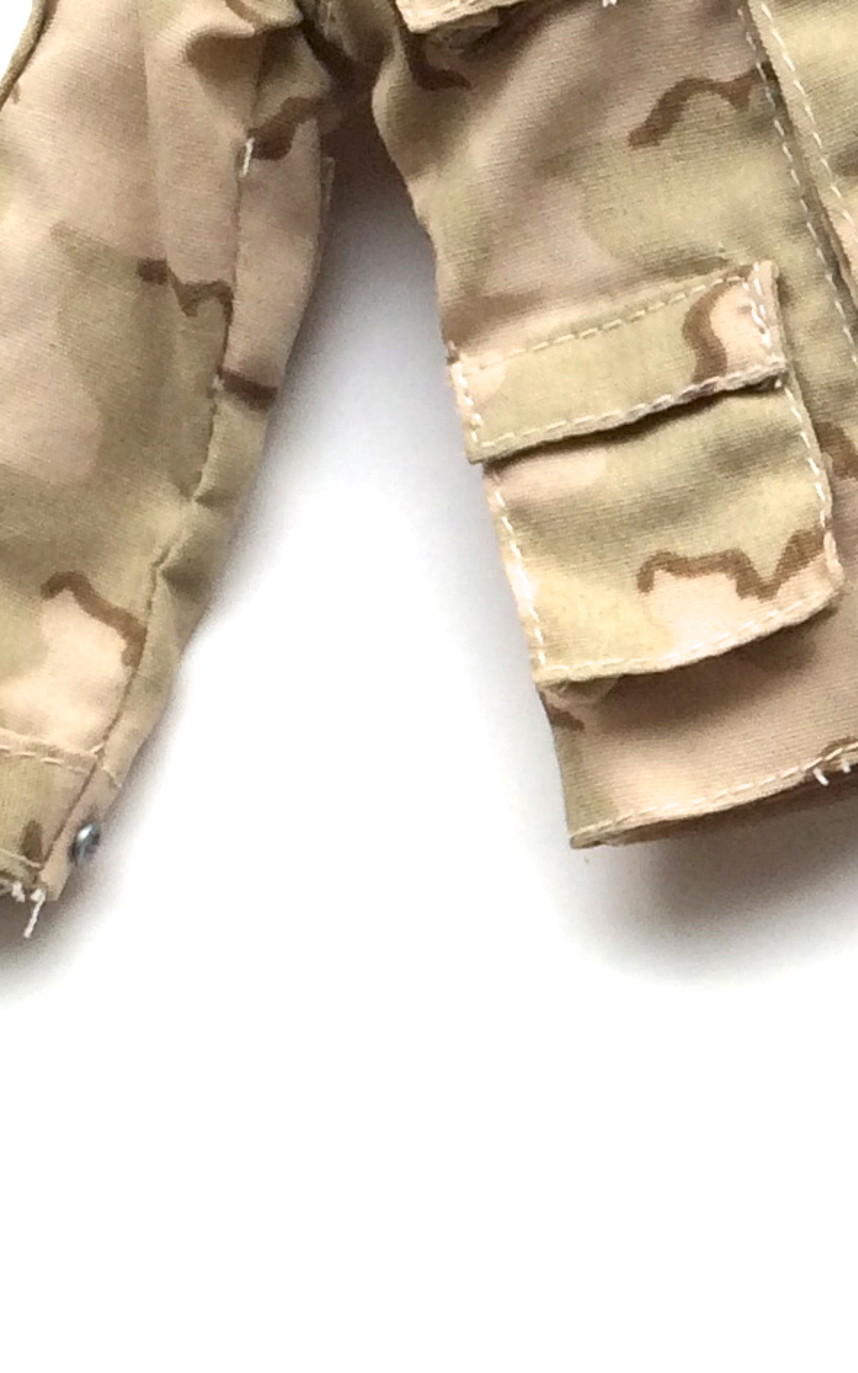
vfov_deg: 18.9
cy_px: 942
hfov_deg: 11.4
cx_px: 1304
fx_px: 4115
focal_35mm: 110
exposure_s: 1/120
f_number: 2.2
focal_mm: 4.12
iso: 40
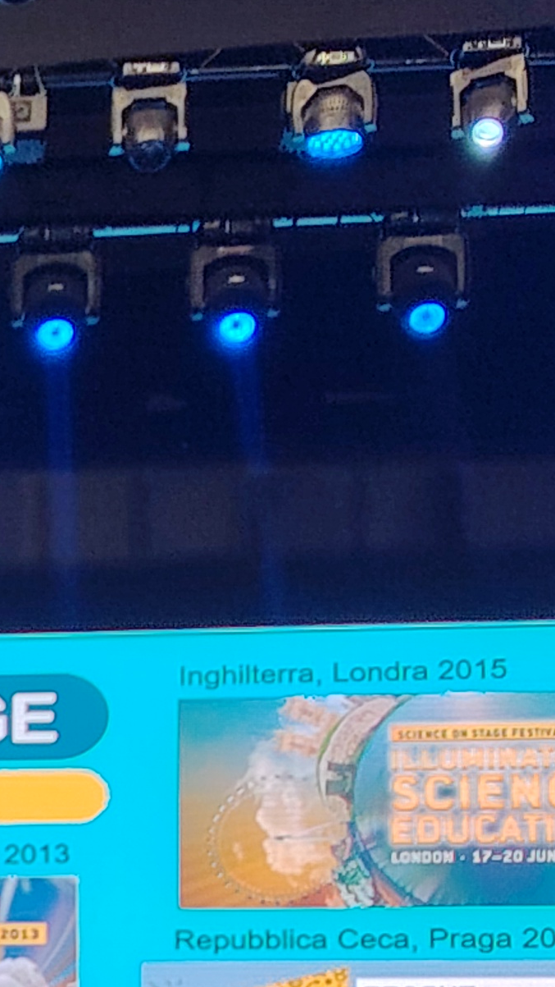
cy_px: 1104
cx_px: -851
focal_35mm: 134
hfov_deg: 8.2
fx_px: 3505
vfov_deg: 15.6
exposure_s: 1/33.3
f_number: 1.75
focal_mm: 5.25
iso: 431
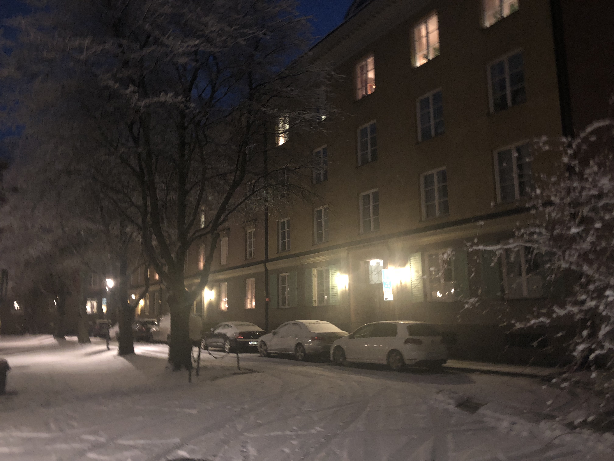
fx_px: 497
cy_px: 230
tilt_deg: +8.9
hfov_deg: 63.4
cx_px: 307
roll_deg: +2.1
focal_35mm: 28
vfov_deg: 49.7
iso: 320
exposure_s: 1/4
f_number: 1.8
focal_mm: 3.99
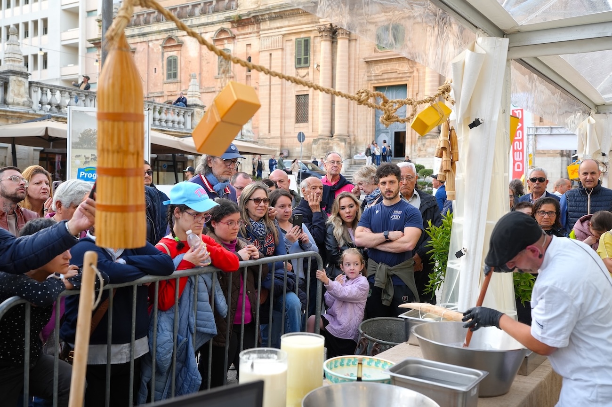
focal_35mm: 35
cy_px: 204
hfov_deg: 54.4
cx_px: 306
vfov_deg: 37.8
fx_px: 595
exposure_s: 1/160
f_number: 4
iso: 320
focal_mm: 35
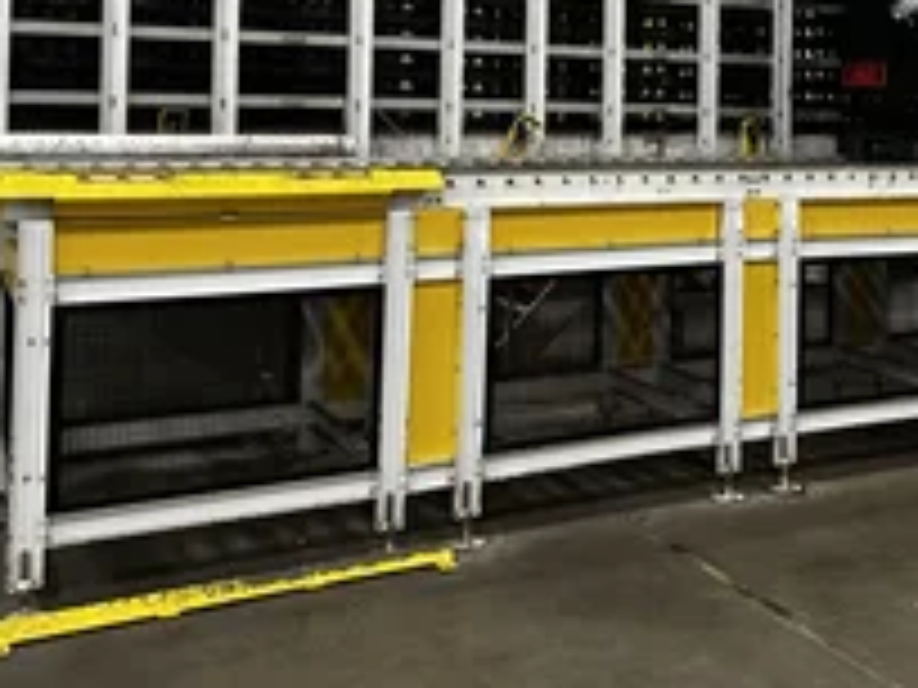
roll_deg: -2.2
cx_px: 706
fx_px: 1246
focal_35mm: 47
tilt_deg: +0.2
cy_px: 85
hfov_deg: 39.2
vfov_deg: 29.7
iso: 640
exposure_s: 1/60
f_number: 1.78
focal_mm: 6.86
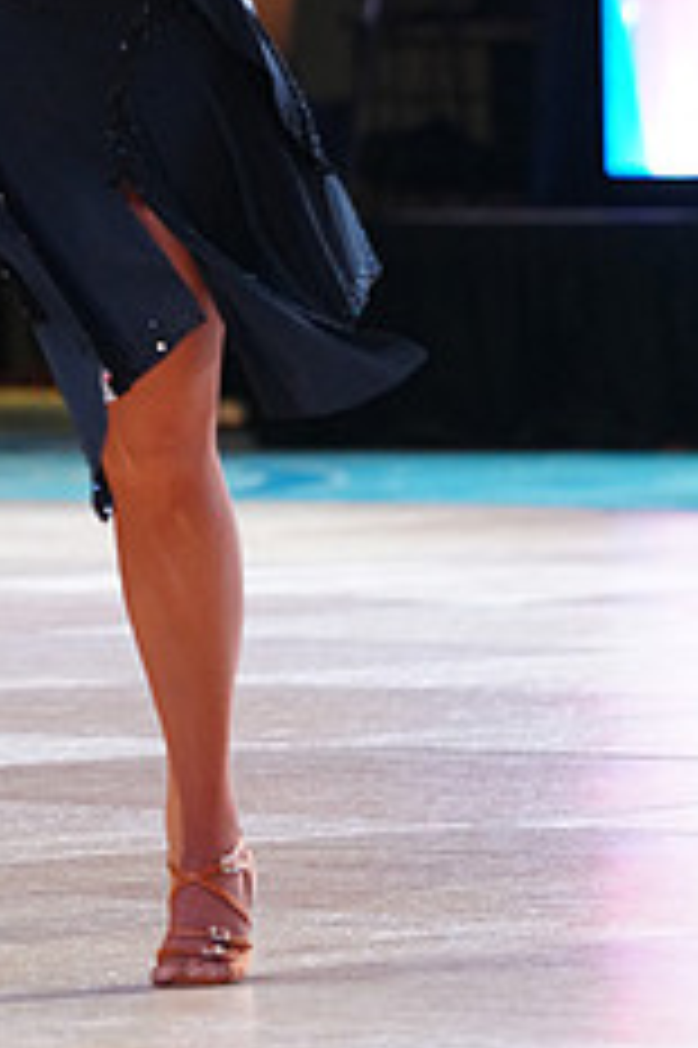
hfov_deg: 3.8
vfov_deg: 5.7
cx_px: -146
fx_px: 10514
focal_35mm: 361
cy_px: -157
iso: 2500
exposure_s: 1/250
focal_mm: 145
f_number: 4
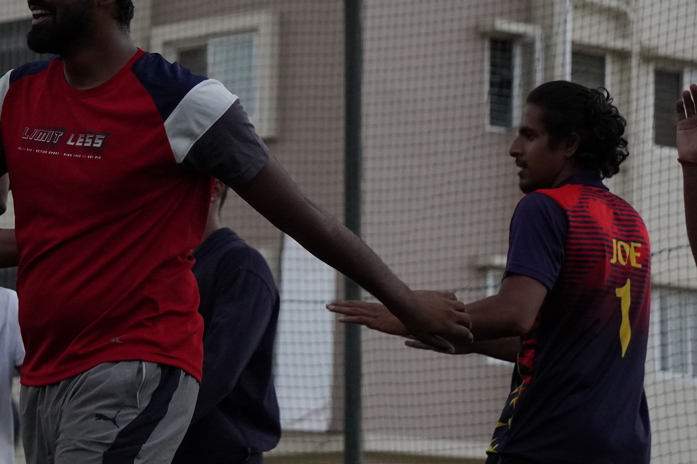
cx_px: 272
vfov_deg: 6.1
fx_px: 4356
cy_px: 170
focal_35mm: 225
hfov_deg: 9.1
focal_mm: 82
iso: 2500
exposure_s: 1/1000
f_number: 5
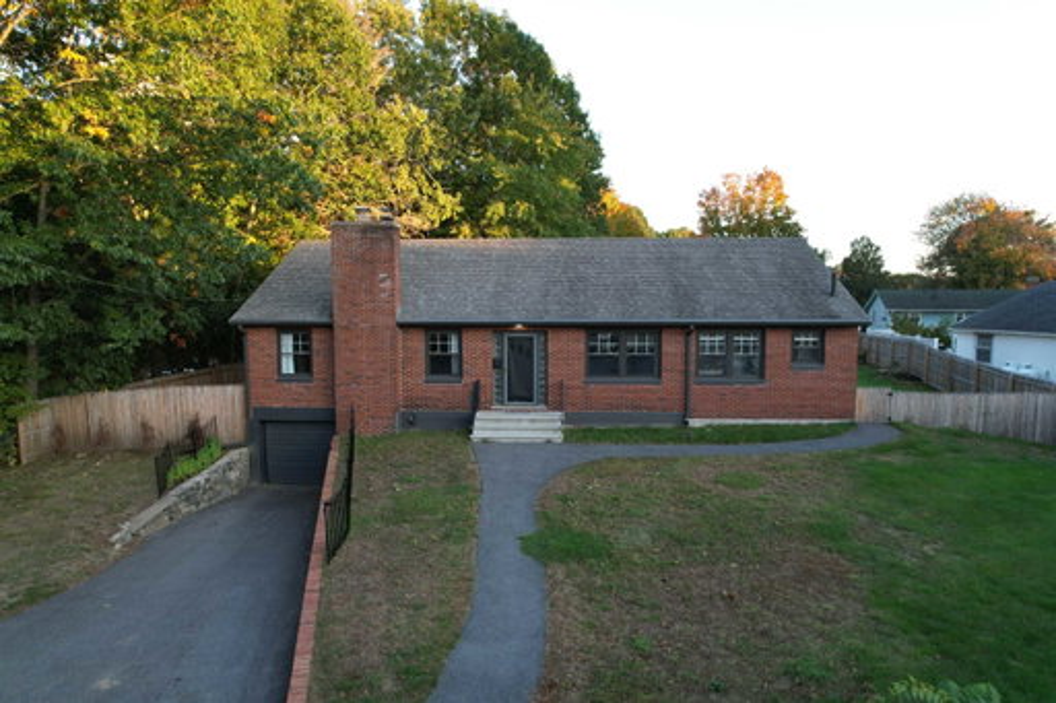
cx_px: 528
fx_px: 645
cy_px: 352
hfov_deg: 78.6
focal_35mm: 22
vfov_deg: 57.2
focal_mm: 8.38
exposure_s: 1/100
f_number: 2.8
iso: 100
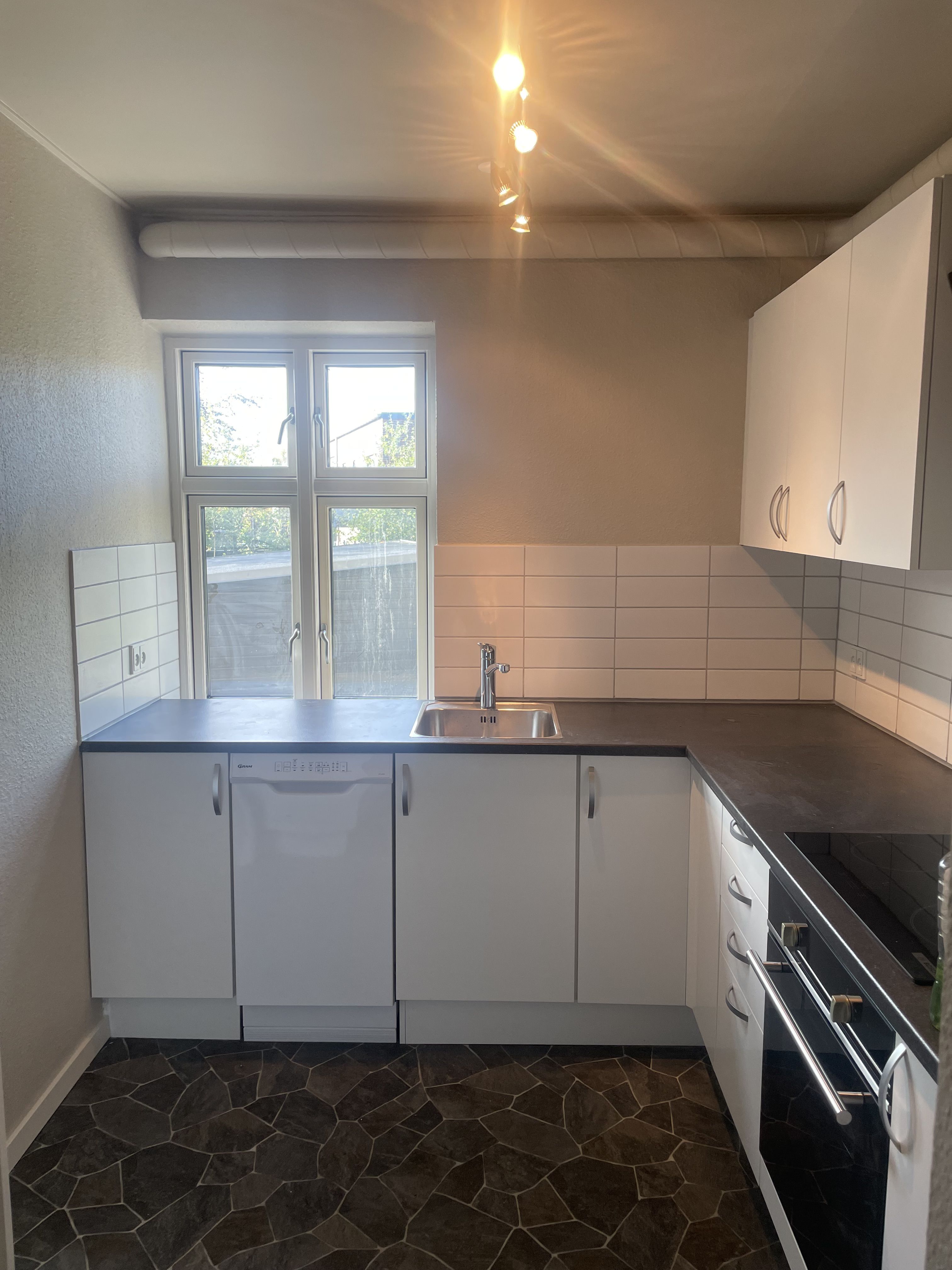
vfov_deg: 67.3
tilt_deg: -6.4
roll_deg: -0.4
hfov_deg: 53.1
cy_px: 635
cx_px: 476
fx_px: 953
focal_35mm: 26
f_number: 1.6
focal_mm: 4.2
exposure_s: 1/100
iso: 50
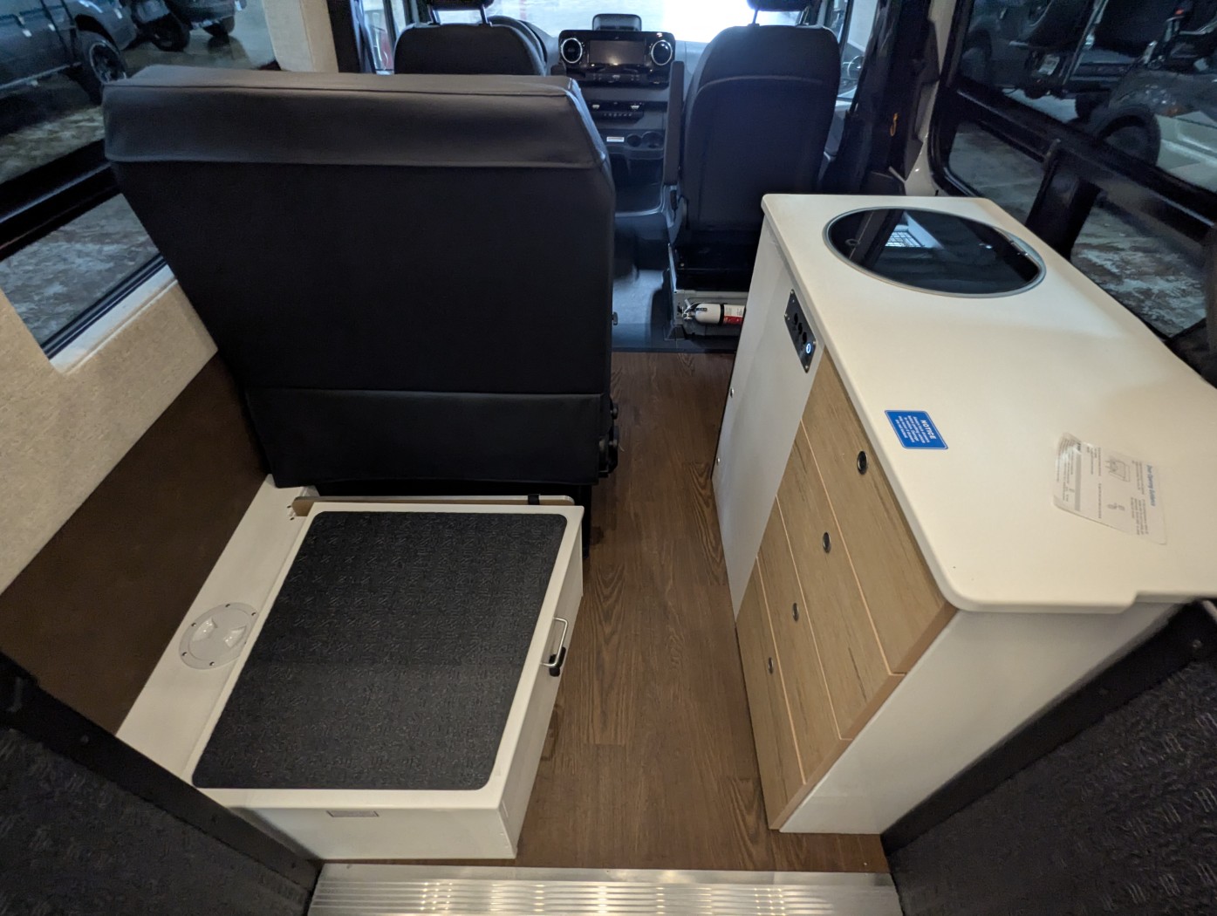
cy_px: 458
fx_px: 563
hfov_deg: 94.4
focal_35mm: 16
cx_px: 608
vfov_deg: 78.2
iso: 305
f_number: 2.2
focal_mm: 2.35
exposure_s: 1/27.8
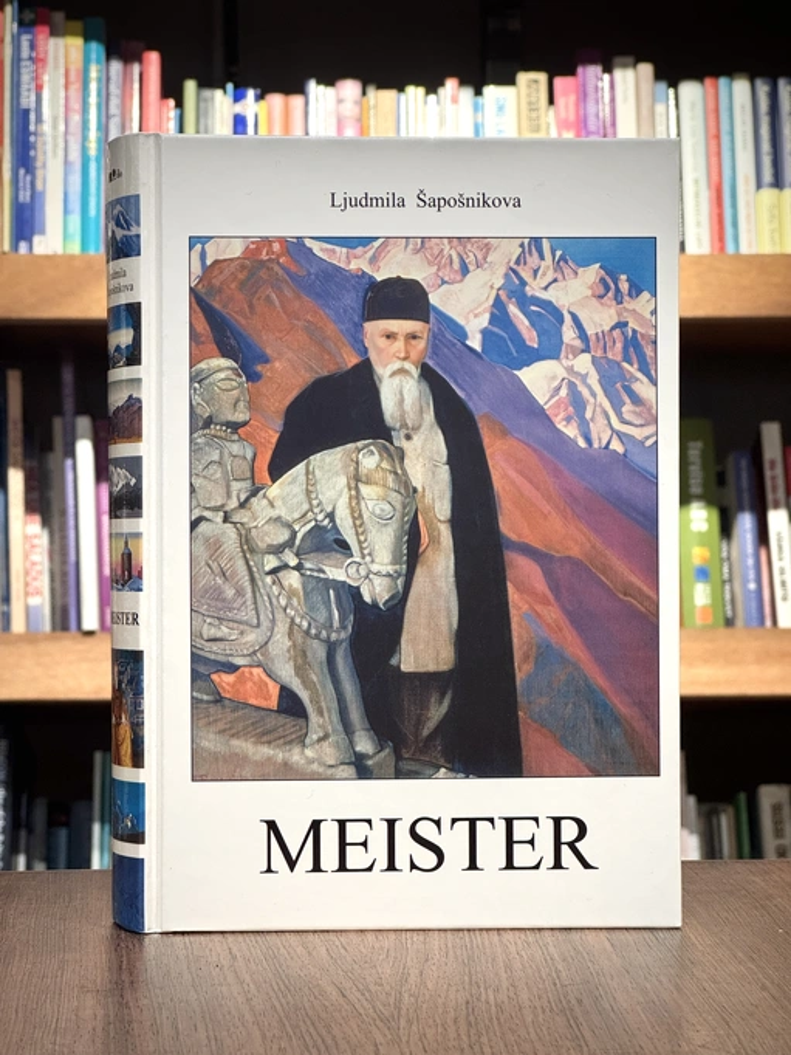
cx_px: 396
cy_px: 528
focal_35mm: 77
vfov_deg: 25.3
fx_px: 2345
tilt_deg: -0.6
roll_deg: -0.3
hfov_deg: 19.1
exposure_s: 1/60
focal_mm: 9
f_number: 2.8
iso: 250
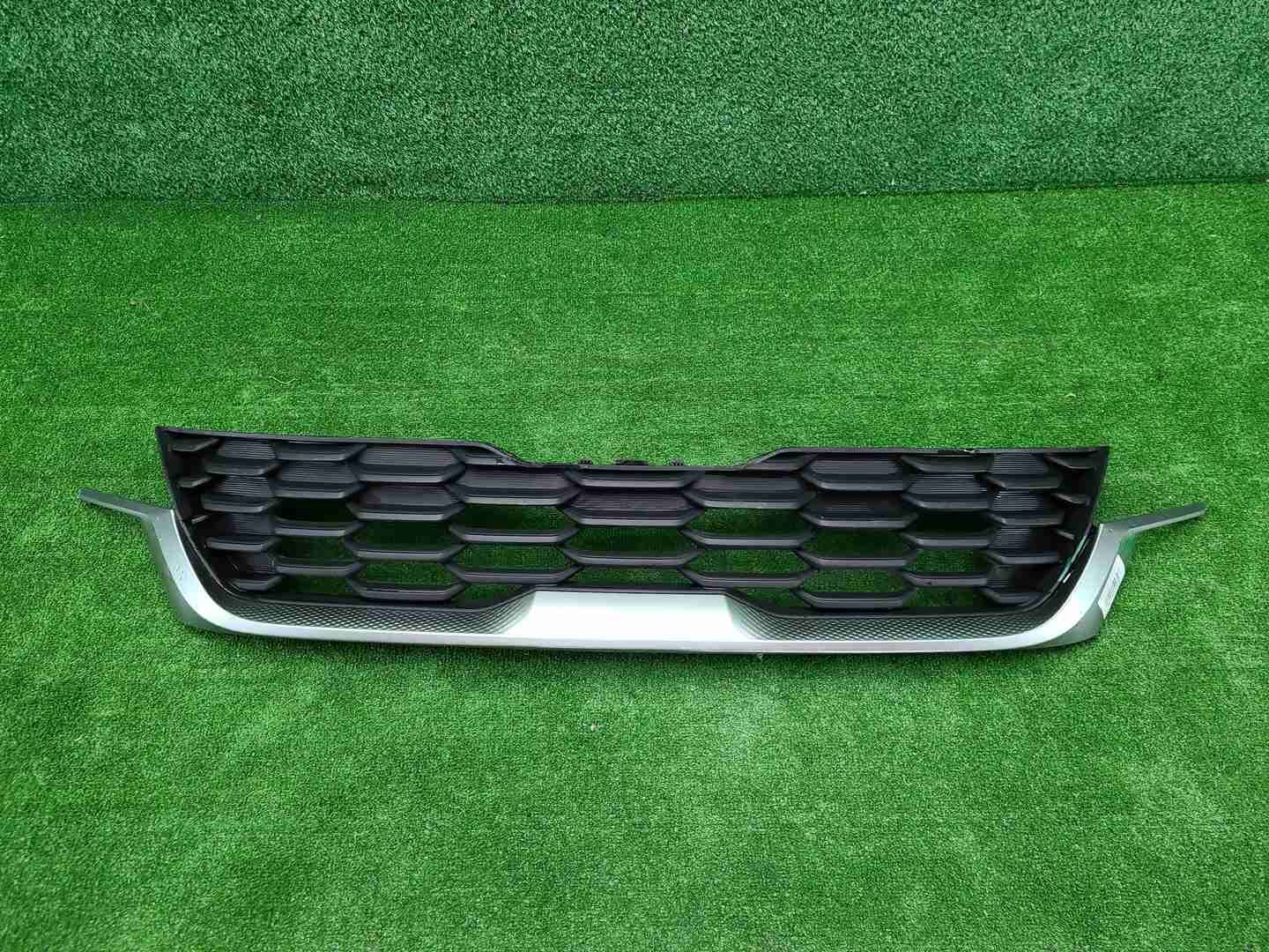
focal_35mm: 26
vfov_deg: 53.1
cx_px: 634
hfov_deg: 67.3
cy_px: 476
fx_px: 953
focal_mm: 5.4
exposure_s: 1/50
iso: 150
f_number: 1.8
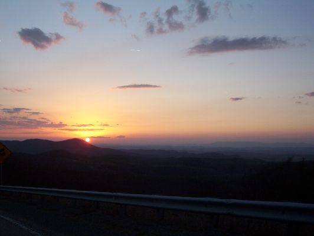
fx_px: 354
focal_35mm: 39
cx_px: 157
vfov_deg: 36.8
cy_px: 118
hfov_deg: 47.9
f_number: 4.5
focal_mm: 6
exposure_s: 1/154
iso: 100
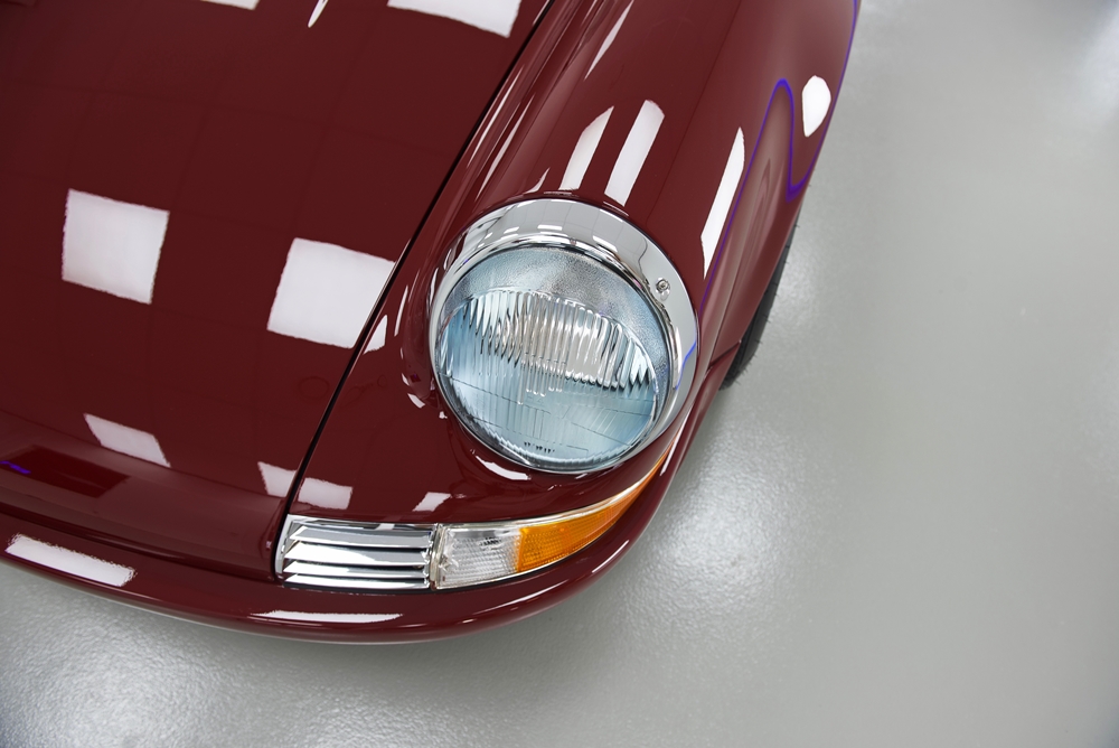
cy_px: 374
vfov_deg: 53.2
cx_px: 560
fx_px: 746
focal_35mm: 24
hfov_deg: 73.7
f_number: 5.6
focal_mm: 24
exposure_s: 1/25
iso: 100
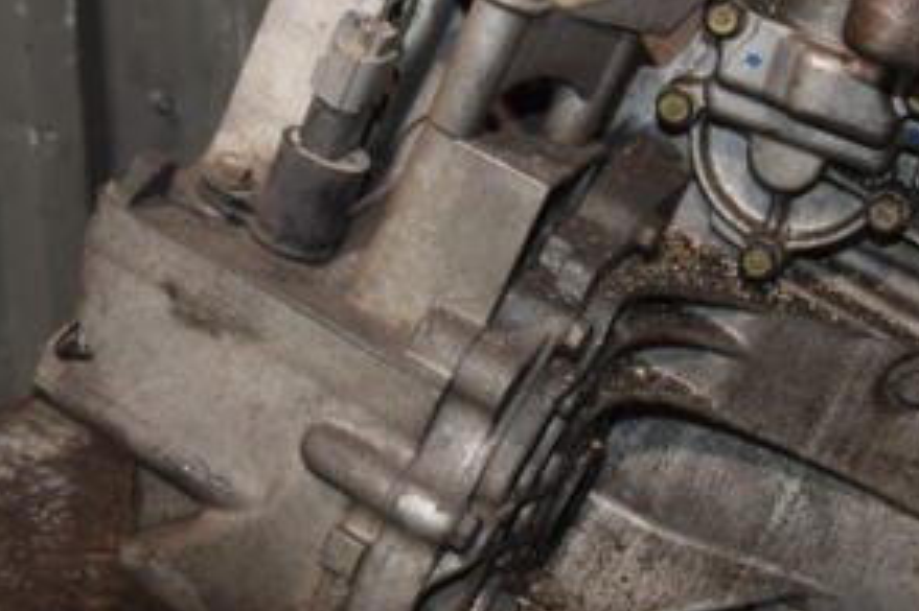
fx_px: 2041
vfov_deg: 17.0
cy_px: 219
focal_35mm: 80
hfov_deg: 25.2
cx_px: 624
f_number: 5
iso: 800
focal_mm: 26
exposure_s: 1/60
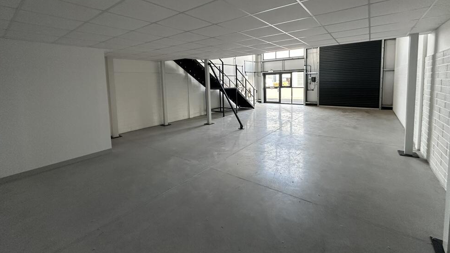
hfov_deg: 99.3
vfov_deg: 66.2
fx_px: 191
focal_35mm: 16
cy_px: 97
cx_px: 231
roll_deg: +1.7
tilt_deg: -5.0
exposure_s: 1/99
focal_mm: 2.22
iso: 200
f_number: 2.2
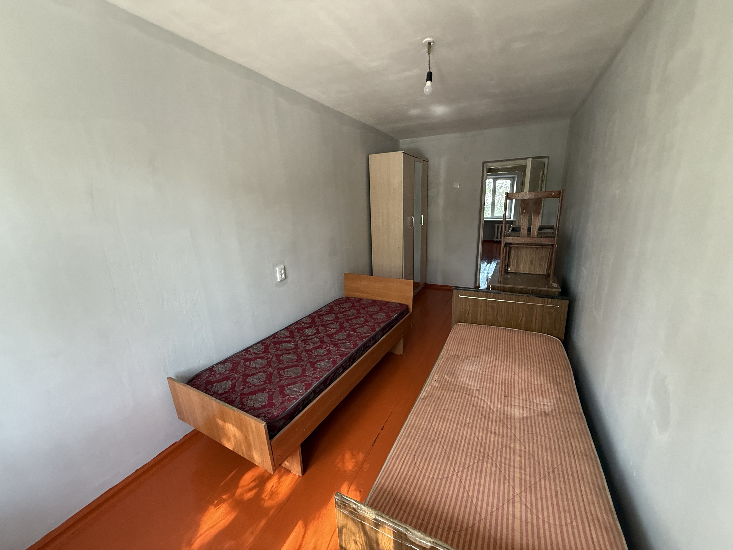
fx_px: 296
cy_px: 275
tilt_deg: -8.3
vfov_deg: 85.7
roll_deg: +1.9
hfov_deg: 102.1
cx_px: 366
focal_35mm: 14
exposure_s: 1/60
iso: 400
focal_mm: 2.22
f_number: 2.2
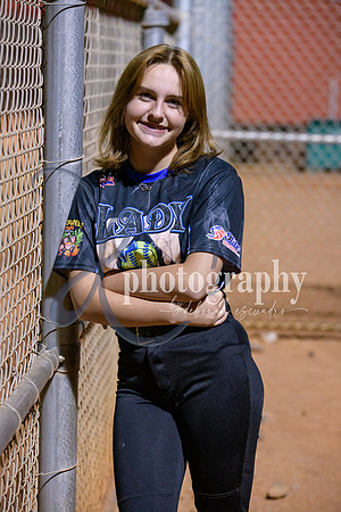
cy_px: 256
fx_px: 1705
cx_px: 170
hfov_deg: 11.4
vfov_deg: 17.1
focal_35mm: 120
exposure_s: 1/250
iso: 4000
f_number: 5
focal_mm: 120
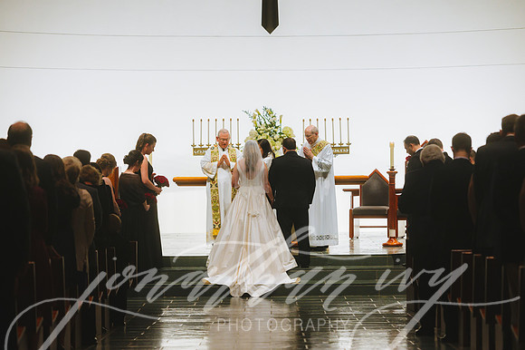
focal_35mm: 135
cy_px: 175
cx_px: 262
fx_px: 1968
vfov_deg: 10.1
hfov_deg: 15.2
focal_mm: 135
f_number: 2.8
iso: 1600
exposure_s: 1/320
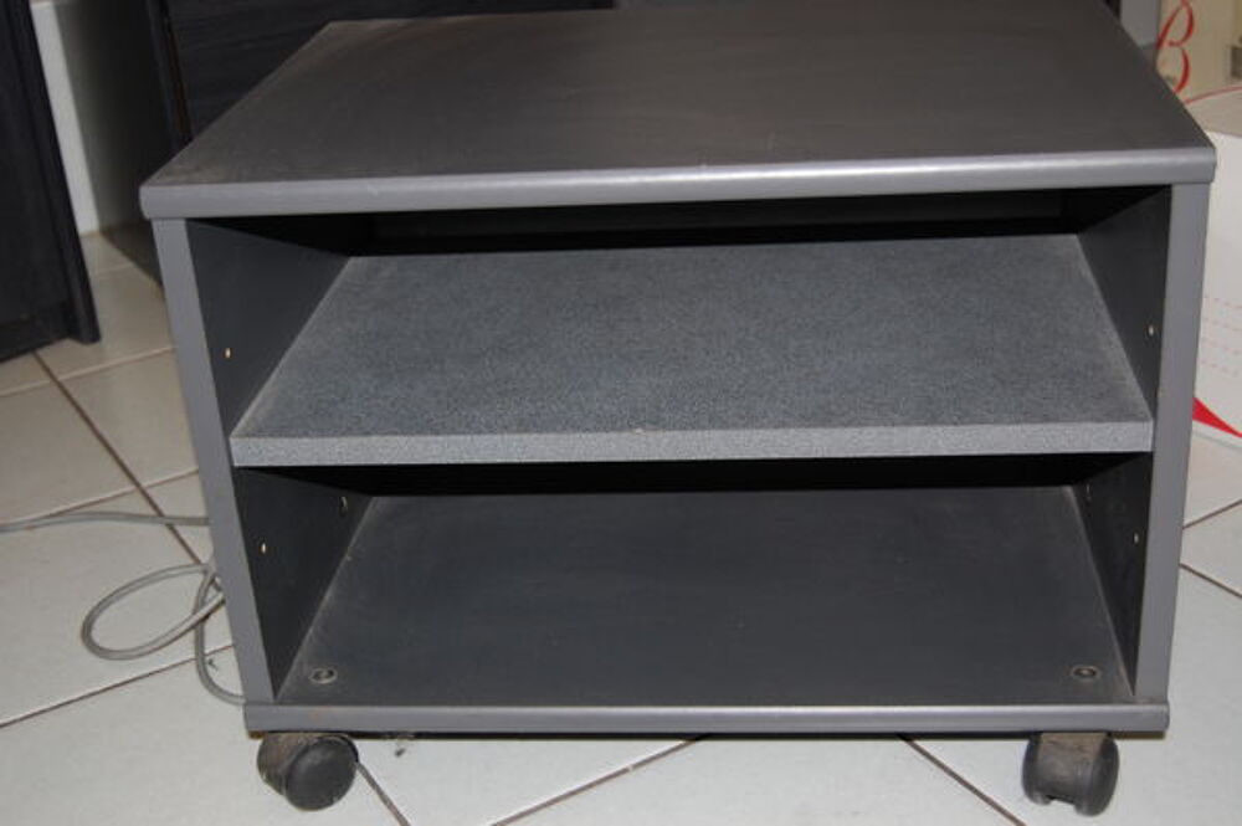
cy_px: 413
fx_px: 1655
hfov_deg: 41.1
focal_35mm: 48
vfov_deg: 28.0
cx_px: 621
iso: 400
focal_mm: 32
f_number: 4.5
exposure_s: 1/60
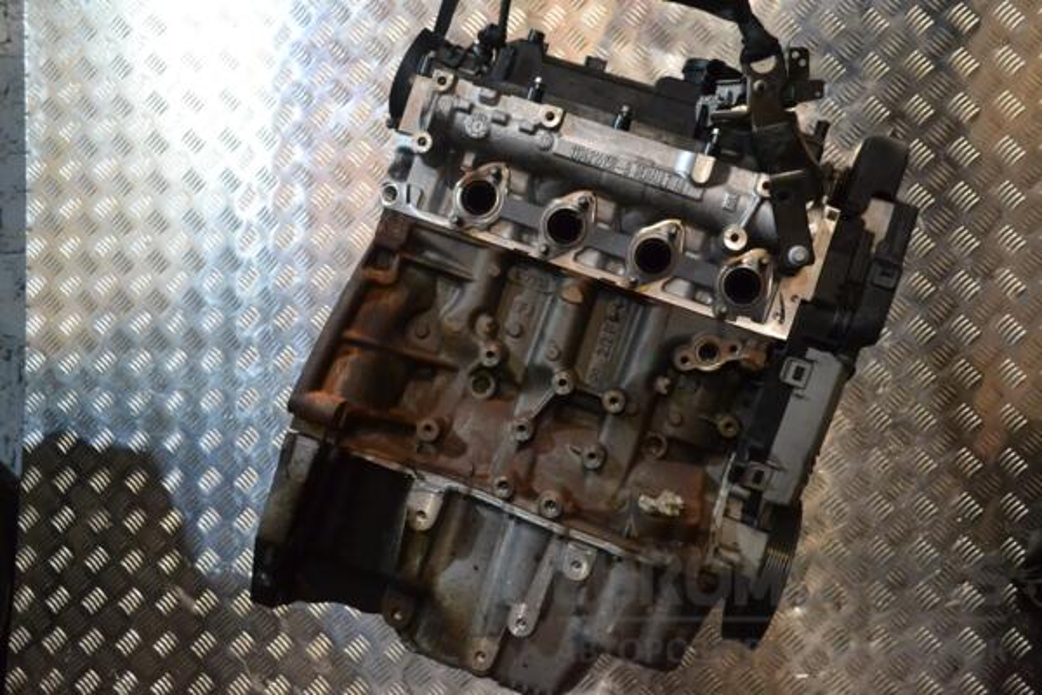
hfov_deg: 53.1
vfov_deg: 36.9
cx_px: 521
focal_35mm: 36
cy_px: 348
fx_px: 1042
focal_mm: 24
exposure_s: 1/125
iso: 3200
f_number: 5.6
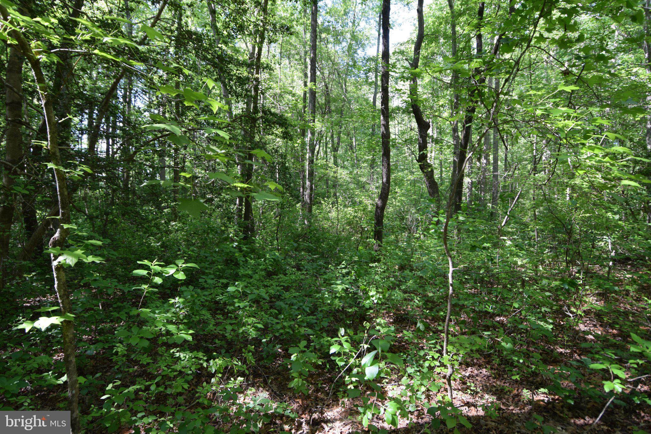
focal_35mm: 18
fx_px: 325
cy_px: 217
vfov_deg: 67.4
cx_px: 326
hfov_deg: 90.0
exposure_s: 1/125
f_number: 5.6
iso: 400
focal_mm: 12
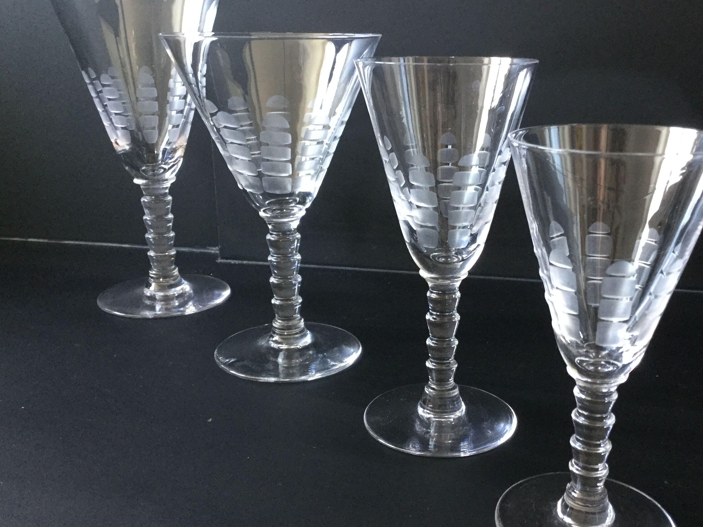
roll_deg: -0.5
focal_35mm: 38
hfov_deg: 48.7
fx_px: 772
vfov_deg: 37.7
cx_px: 415
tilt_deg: -15.3
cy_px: 270
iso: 160
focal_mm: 3.3
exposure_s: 1/33
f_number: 2.4
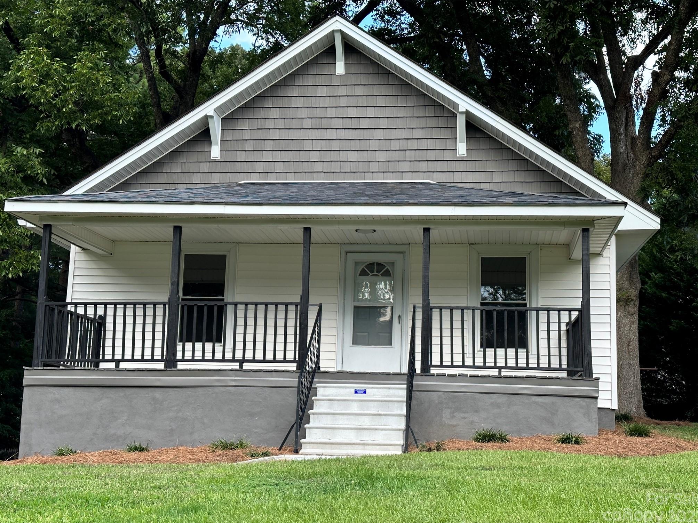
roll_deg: -2.9
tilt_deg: +10.2
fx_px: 988
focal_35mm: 49
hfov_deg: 38.9
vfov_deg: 29.7
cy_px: 266
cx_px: 350
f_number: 1.78
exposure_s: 1/538
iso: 64
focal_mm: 6.86
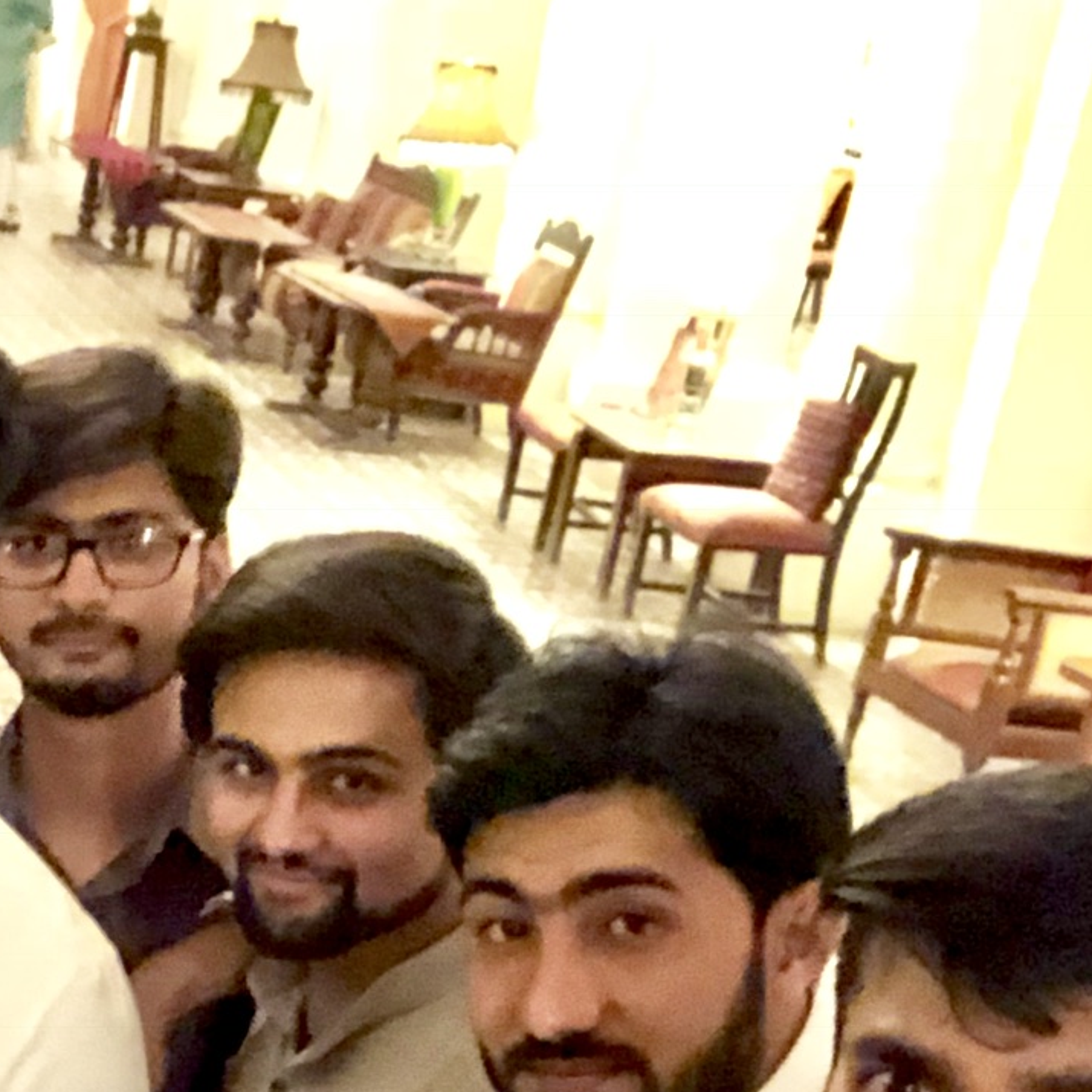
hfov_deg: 20.5
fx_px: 2891
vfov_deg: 20.8
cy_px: 1039
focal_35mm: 81
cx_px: -66
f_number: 2.2
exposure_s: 1/17
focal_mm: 2.87
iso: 1600
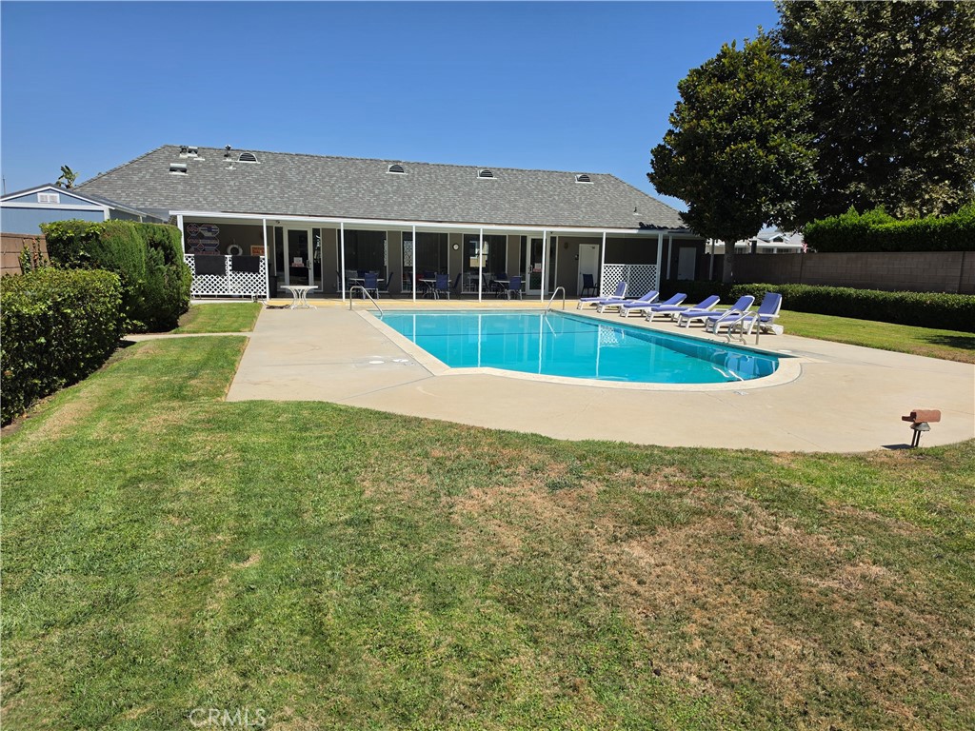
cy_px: 366
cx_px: 488
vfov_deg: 58.9
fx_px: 648
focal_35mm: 23
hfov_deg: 73.9
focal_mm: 6.5
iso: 50
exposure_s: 1/7939
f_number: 1.4
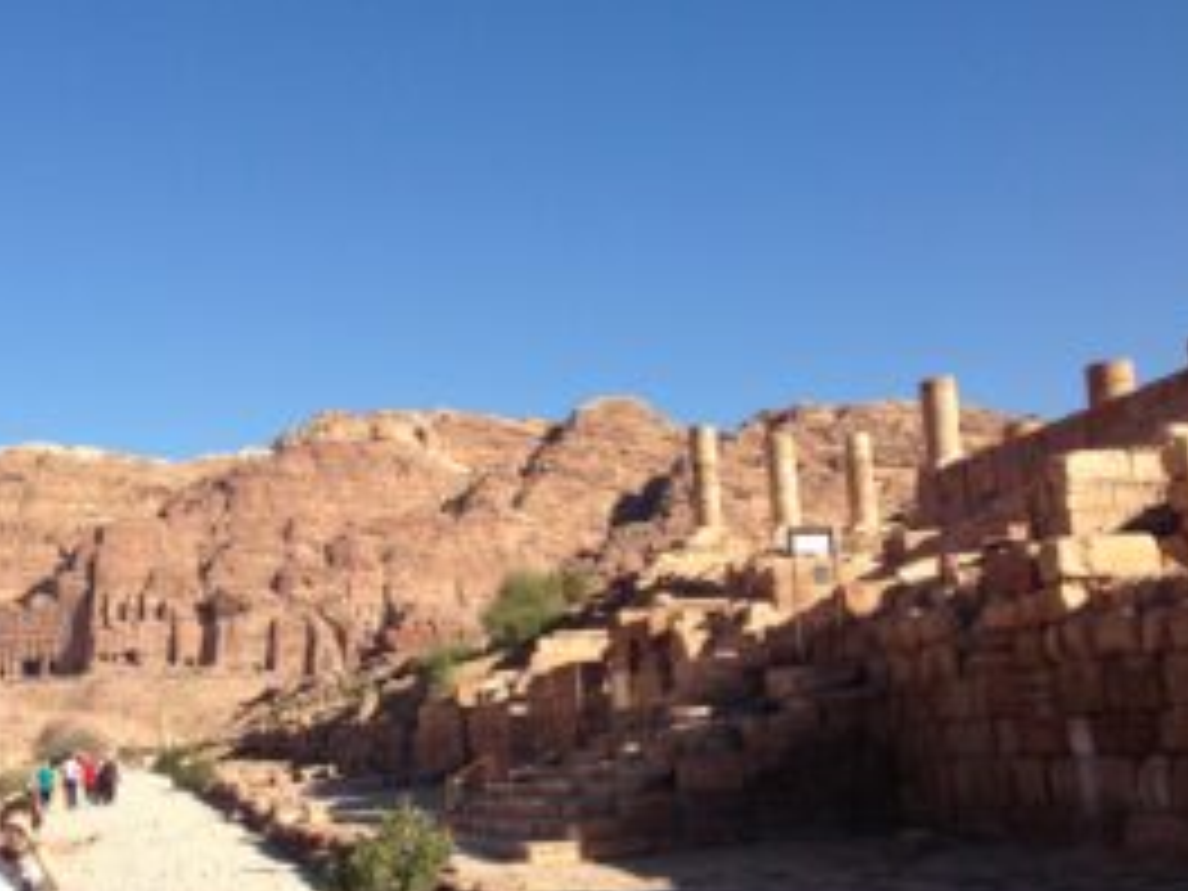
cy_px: 508
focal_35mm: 50
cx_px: 346
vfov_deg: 29.1
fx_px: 1716
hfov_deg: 37.5
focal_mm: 4.12
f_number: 2.4
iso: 50
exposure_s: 1/1427
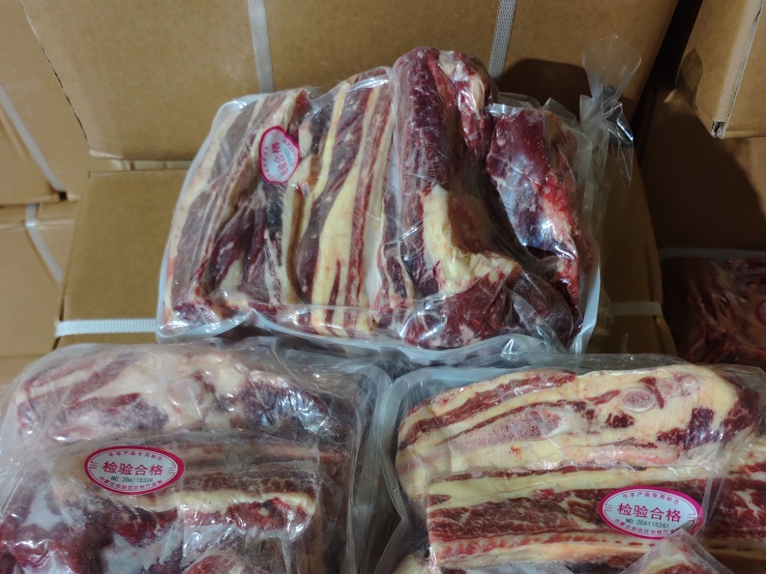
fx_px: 686
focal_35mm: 31
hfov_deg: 58.4
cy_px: 503
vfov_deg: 42.2
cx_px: 380
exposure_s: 1/33.3
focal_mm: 6.51
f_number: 1.57
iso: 812
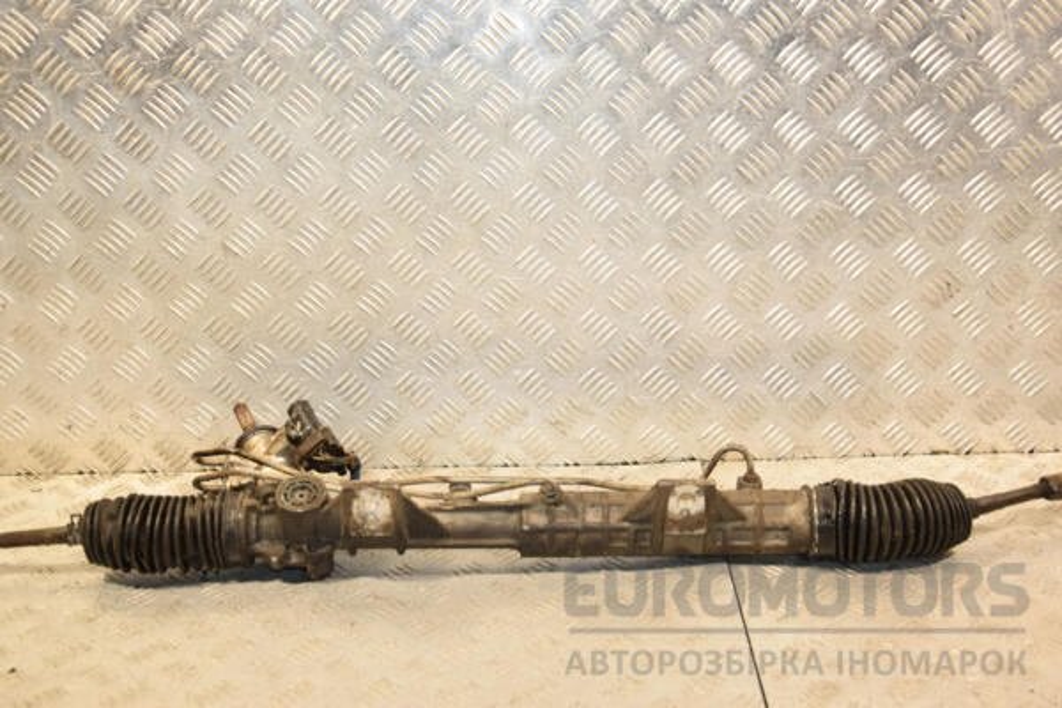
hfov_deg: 41.1
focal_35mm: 48
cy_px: 354
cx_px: 531
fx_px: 1416
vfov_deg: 28.1
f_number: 5
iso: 800
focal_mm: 32
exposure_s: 1/200
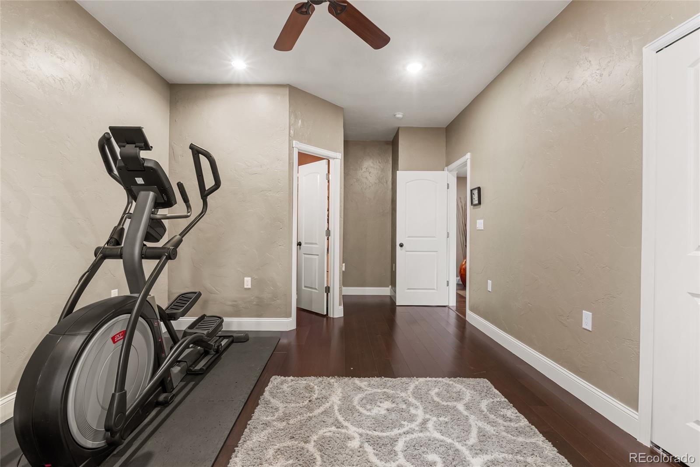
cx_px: 350
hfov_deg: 96.7
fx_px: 311
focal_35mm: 16
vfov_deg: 73.8
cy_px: 234
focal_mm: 16
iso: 200
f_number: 8
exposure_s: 2
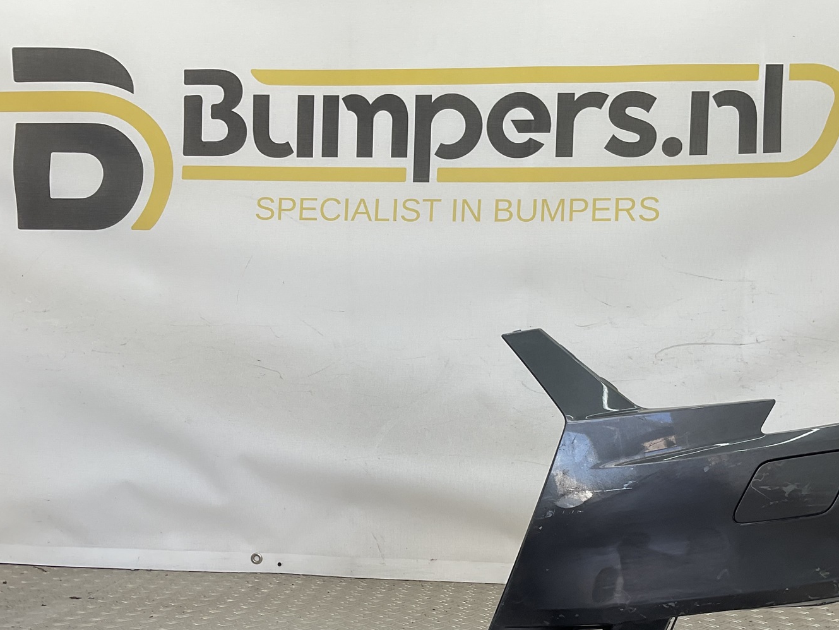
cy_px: 470
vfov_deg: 32.3
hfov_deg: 42.9
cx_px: 452
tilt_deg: -4.7
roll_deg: -2.7
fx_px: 1067
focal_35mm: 44
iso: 16
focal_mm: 3
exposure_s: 1/148
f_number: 1.8
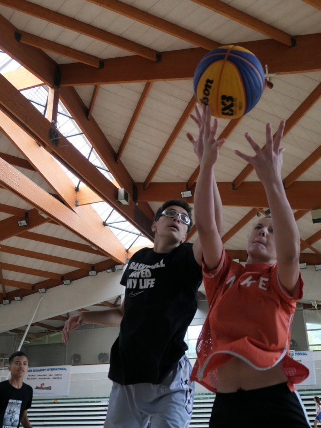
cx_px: 160
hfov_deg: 37.7
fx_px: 470
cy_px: 214
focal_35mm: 38
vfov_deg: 49.0
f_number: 2.8
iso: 1000
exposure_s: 1/500
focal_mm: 12.8
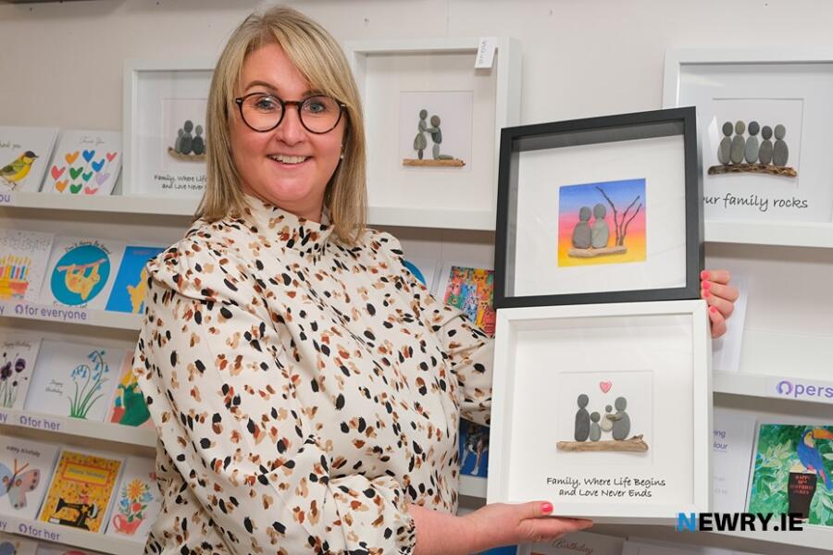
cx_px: 416
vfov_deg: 31.9
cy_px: 278
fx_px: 972
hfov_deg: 46.4
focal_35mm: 42
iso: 400
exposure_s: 1/125
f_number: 5.6
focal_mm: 27.7
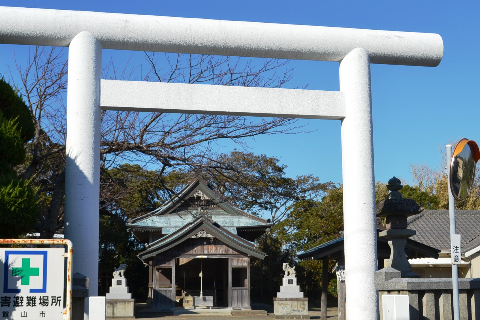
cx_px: 218
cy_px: 183
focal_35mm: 53
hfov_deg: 37.5
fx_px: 707
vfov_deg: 25.5
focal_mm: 26
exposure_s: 1/320
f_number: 9
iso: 100
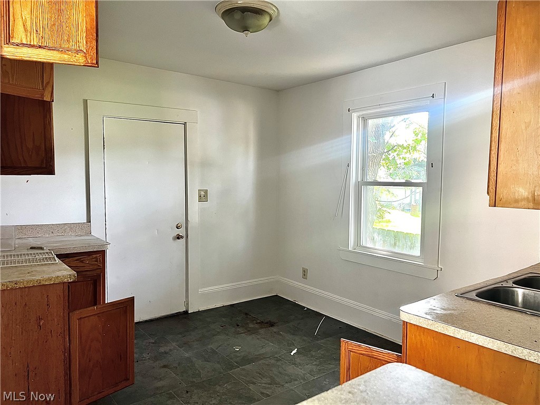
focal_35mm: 26
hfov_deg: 67.3
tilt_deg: -4.2
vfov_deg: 53.1
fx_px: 406
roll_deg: -1.0
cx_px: 270
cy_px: 202
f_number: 1.5
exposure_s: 1/72
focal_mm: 5.7
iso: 125
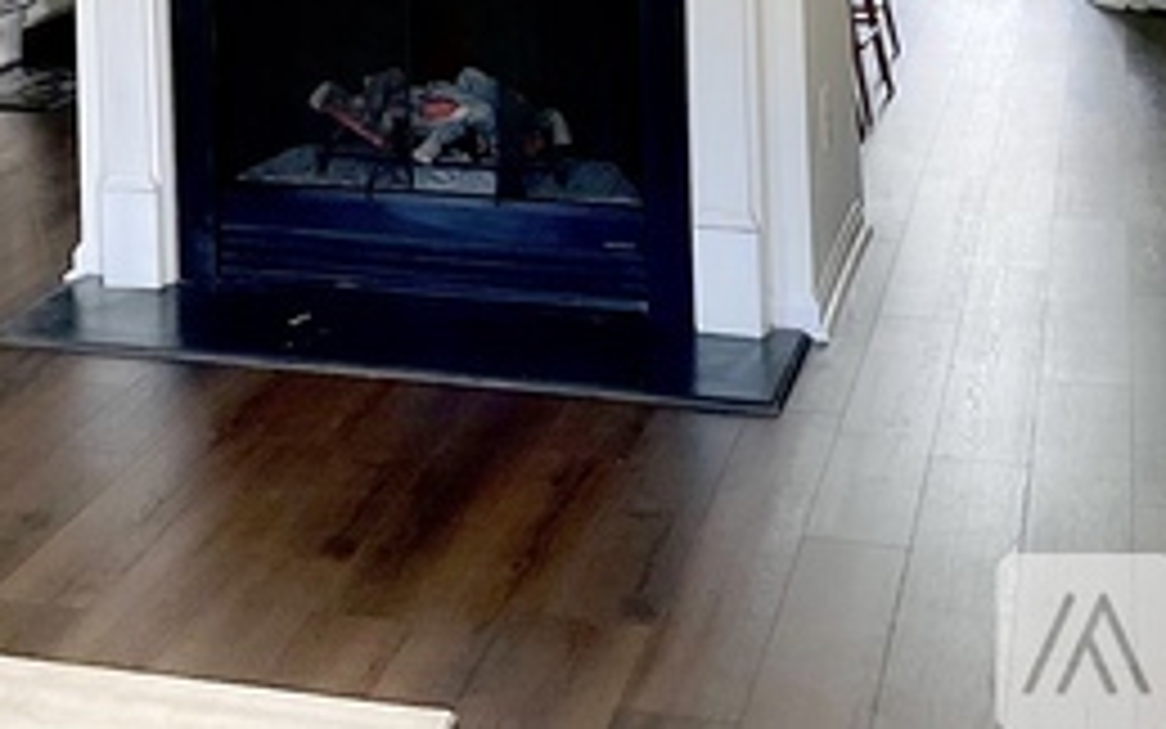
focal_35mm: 79
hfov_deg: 25.7
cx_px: 223
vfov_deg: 15.2
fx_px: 2511
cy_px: -392
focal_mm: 3
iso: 64
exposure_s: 1/60
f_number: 1.8
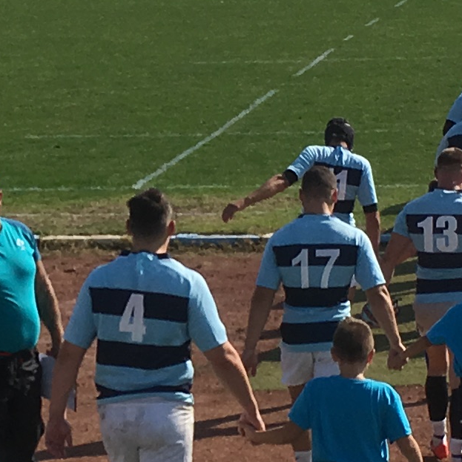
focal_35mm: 166
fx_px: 2507
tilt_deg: -7.7
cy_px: 237
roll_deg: +2.2
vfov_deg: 10.5
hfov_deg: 10.5
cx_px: 76
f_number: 2.2
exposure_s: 1/2331
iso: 25
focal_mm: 4.15
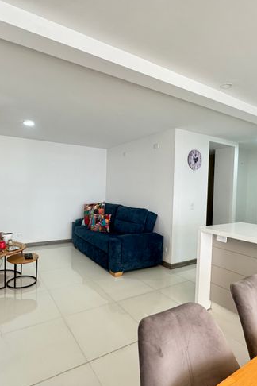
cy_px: 194
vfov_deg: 84.0
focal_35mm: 20
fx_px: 214
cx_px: 110
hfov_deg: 61.7
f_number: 2.2
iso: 320
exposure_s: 1/99
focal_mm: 2.22
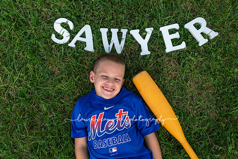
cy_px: 80
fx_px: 231
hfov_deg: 54.4
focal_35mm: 35
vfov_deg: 37.9
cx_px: 119
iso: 400
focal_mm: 35
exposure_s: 1/250
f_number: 7.1
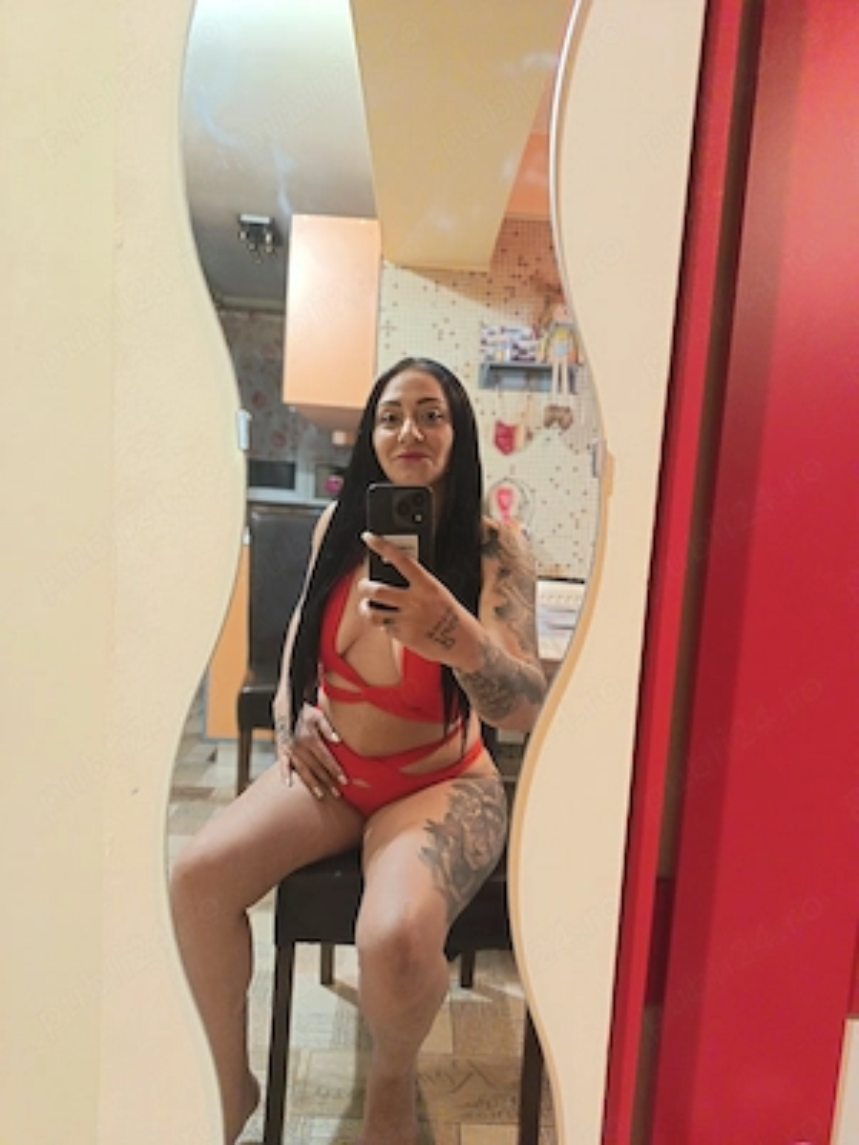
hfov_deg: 56.8
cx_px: 430
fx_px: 794
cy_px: 572
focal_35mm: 24
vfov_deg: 71.6
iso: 3657
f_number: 4
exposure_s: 1/33.3
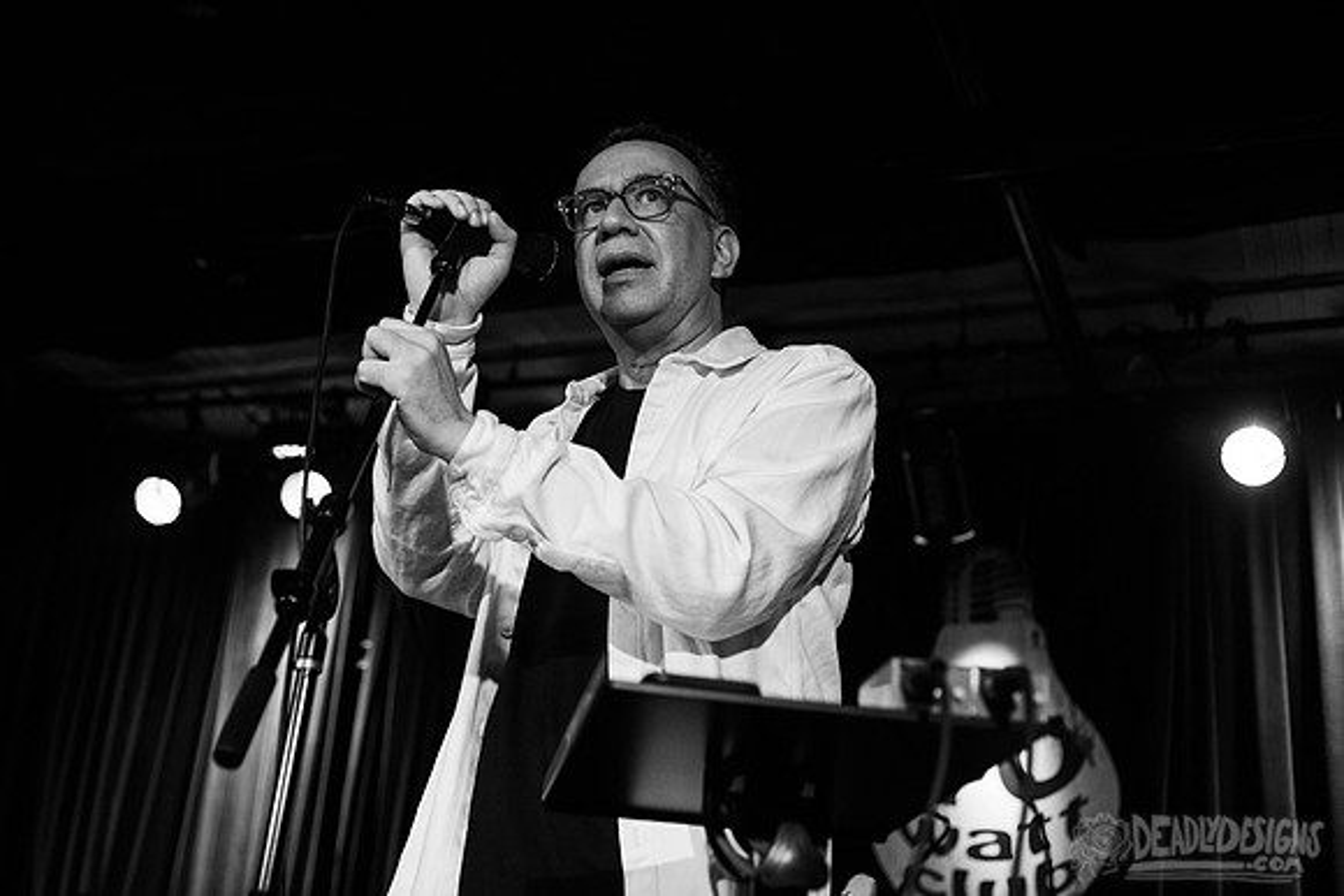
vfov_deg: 26.6
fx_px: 1891
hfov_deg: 39.1
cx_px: 597
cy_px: 380
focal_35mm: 51
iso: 3200
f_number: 3.2
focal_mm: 44
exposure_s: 1/100
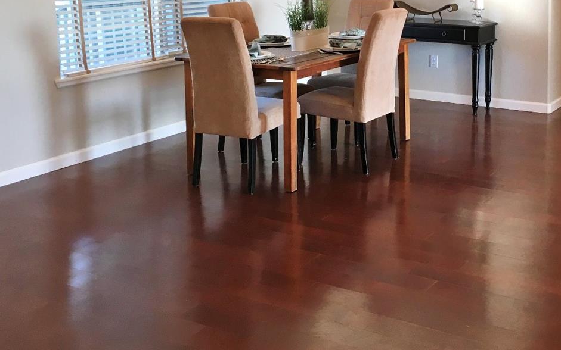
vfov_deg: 25.6
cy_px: 46
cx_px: 409
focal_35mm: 49
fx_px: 749
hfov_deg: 40.1
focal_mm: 4.15
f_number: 2.2
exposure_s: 1/30
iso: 32
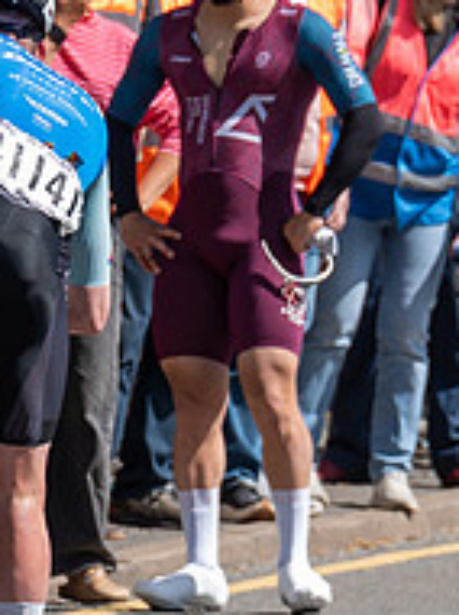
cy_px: 243
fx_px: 16391
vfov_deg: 2.1
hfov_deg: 1.6
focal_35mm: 925
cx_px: -305
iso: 250
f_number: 5.6
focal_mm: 200
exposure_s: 1/1000
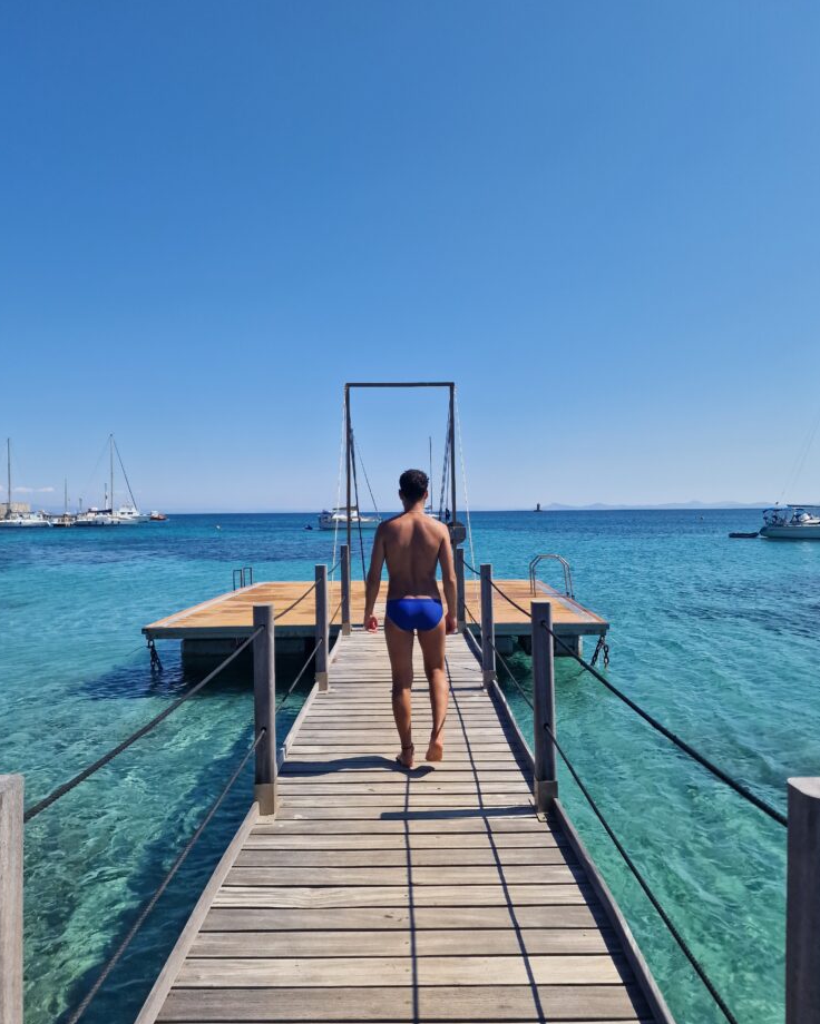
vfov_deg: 68.1
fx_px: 758
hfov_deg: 56.8
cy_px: 528
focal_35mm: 25
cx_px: 418
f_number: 1.8
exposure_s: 1/1832
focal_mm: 6.4
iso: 50
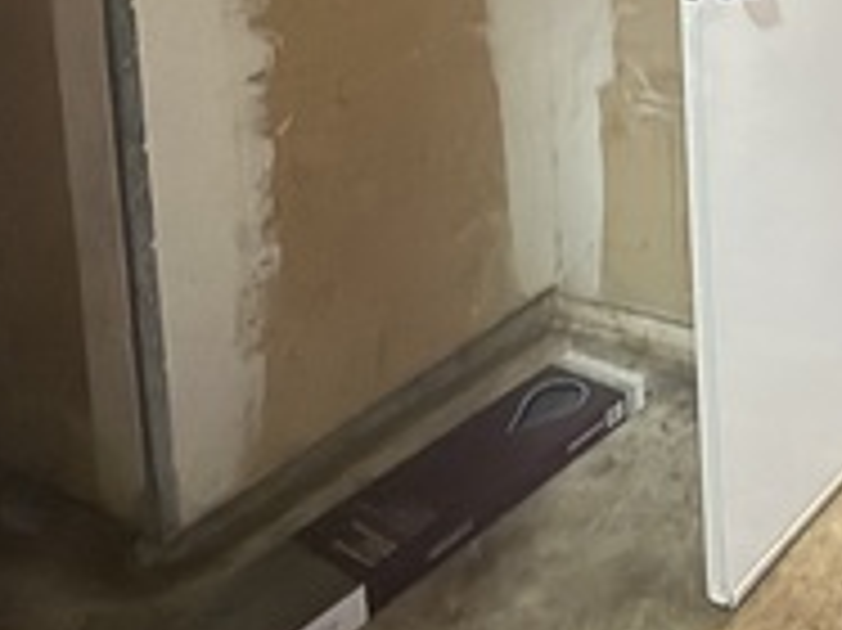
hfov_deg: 35.1
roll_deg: +1.4
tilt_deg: -4.4
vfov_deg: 25.9
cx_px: 883
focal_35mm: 48
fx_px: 1167
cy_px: -184
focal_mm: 2.22
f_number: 2.2
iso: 800
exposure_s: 1/15
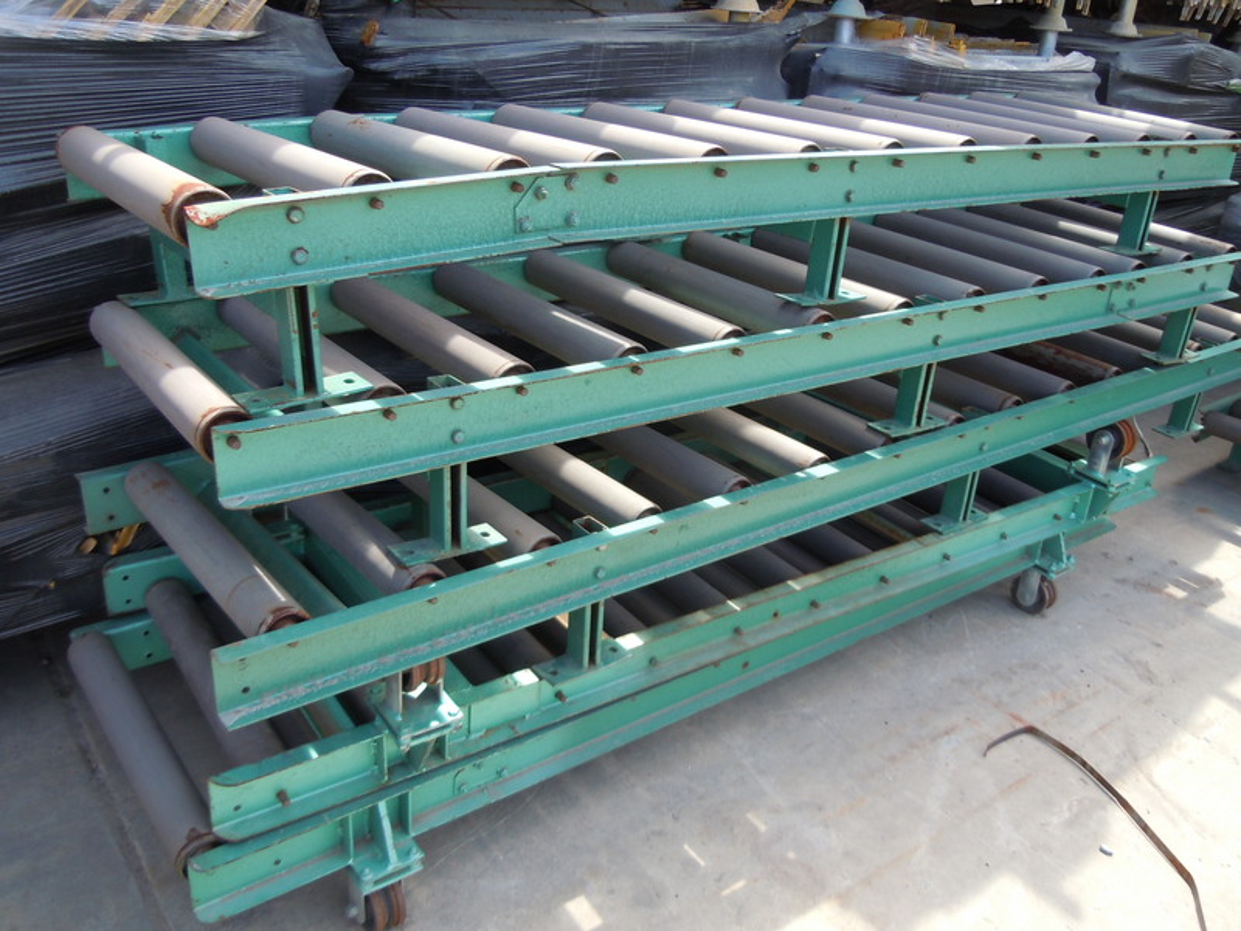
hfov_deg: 60.0
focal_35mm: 30
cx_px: 620
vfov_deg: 46.8
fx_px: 1076
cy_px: 466
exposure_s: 1/160
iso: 100
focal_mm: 5.4
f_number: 3.5
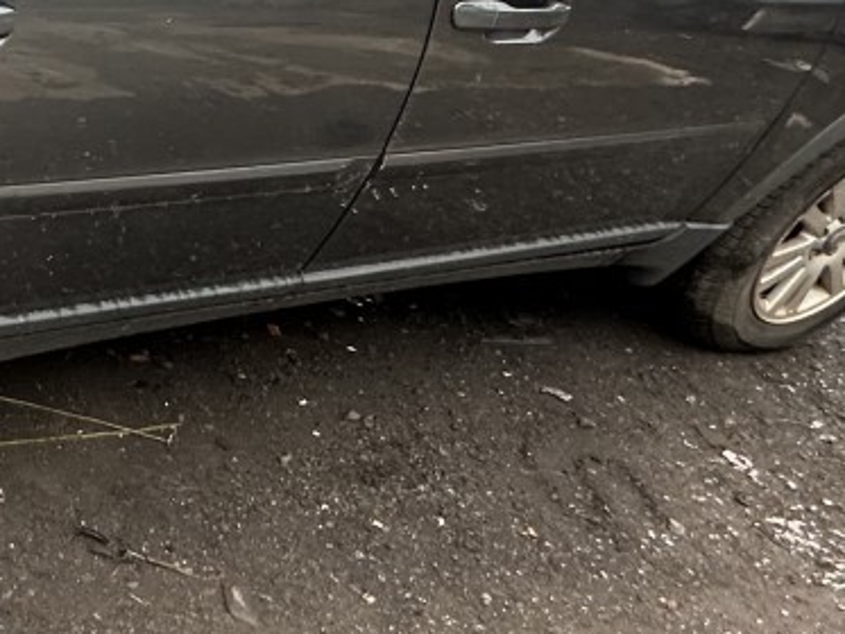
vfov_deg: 29.0
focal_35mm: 48
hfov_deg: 31.6
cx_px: -222
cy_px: 52
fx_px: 1172
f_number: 2.2
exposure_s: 1/99
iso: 160
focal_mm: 2.22
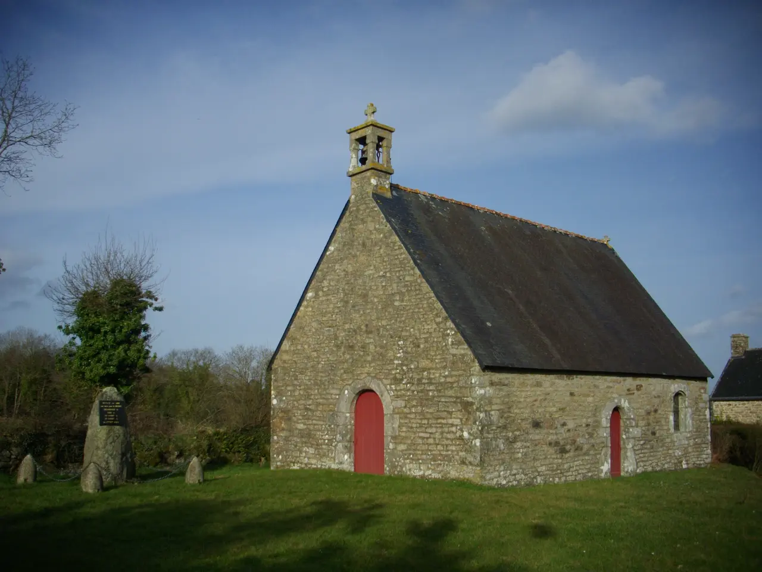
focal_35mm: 37
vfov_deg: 38.7
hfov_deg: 50.1
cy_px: 286
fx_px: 814
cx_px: 381
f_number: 5.6
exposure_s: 1/640
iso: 100
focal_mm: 6.2
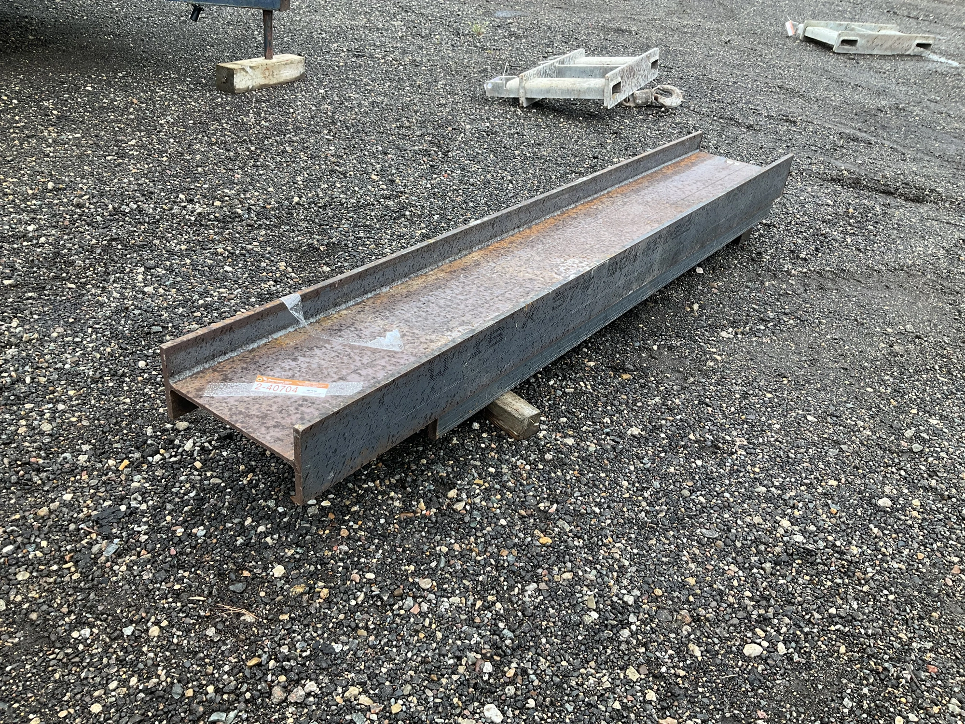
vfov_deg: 48.2
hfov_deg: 61.7
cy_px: 362
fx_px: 808
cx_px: 482
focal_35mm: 29
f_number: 1.8
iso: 20
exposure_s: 1/143
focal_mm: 3
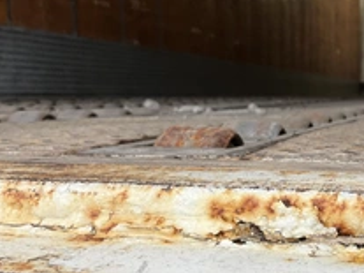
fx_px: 589
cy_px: 160
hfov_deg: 33.7
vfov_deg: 26.0
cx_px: 274
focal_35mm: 56
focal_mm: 3
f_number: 1.8
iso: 25
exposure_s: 1/551
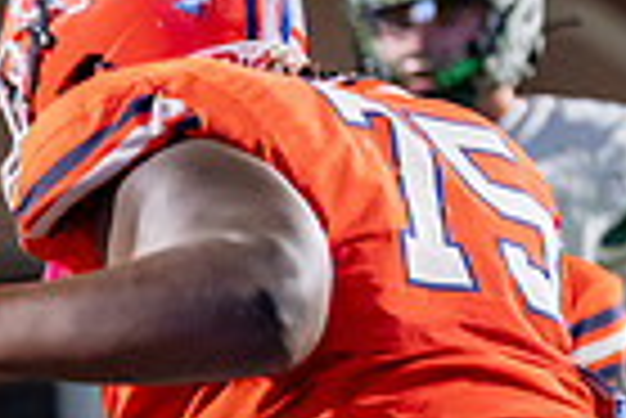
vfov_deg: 1.6
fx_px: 14987
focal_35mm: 861
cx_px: -598
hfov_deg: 2.4
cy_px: 642
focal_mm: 171
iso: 2000
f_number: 2.8
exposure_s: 1/1250
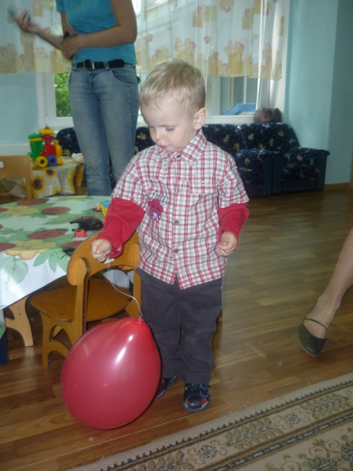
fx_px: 448
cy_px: 236
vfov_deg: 55.3
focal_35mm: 33
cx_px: 176
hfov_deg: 43.0
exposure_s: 1/30
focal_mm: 5.5
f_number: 2.8
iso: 100
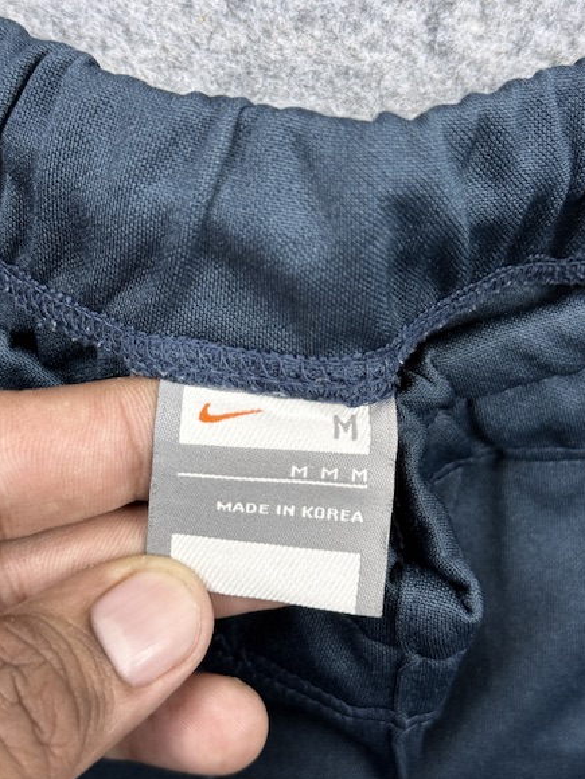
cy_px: 355
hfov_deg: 27.5
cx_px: 277
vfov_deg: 36.1
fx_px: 1194
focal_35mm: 53
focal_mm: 6.76
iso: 64
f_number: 1.78
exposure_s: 1/50
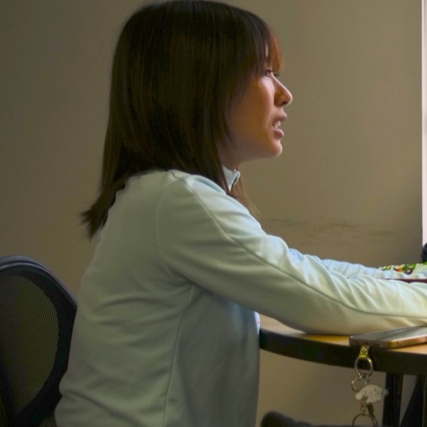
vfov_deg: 14.9
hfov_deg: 13.3
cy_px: 264
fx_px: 1633
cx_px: 794
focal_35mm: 117
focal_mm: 35
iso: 100
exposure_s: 1/250
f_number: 2
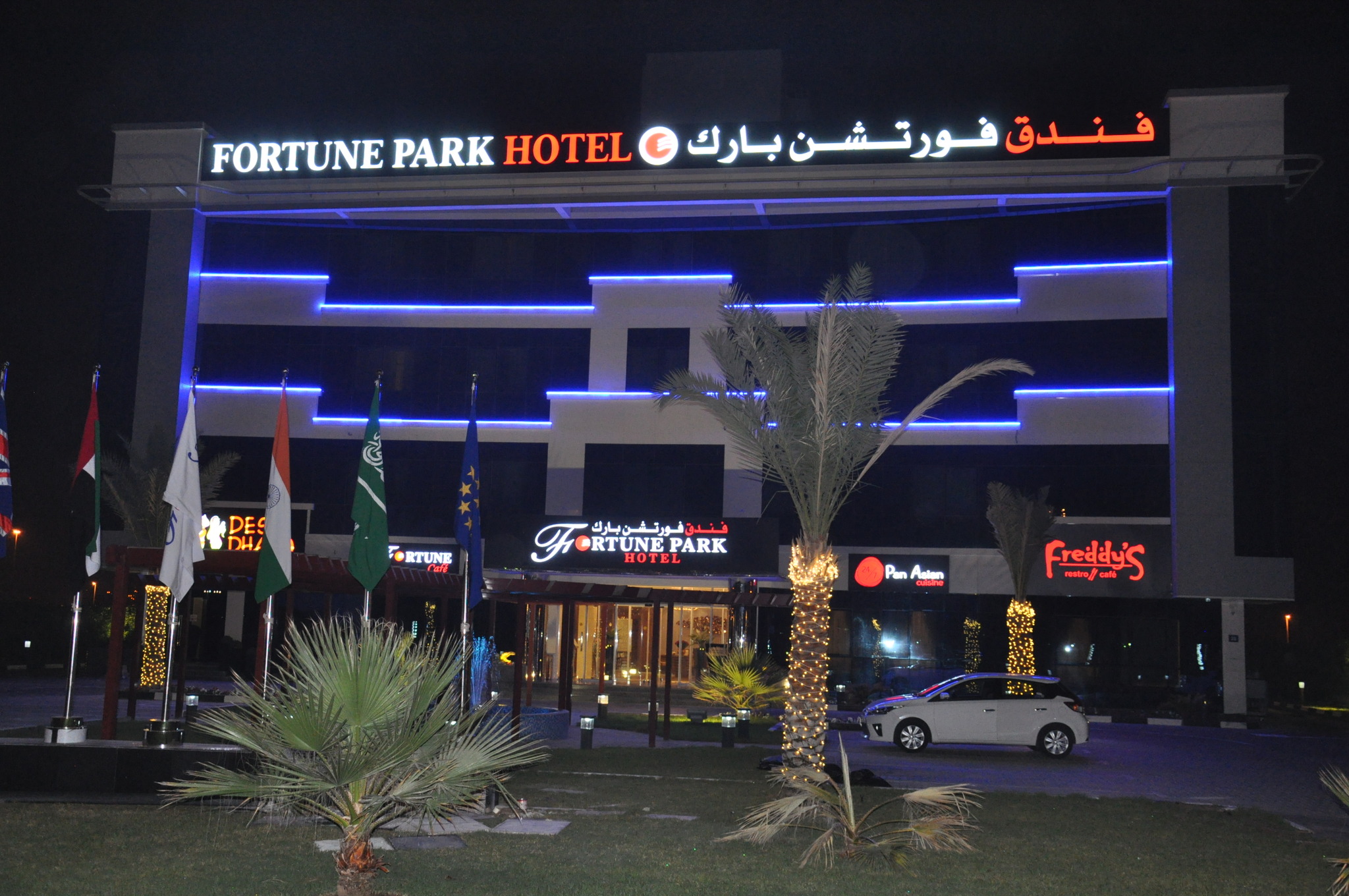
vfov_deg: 36.8
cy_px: 448
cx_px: 674
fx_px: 1347
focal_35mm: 36
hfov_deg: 53.2
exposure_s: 1/60
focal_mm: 24
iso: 1600
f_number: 5
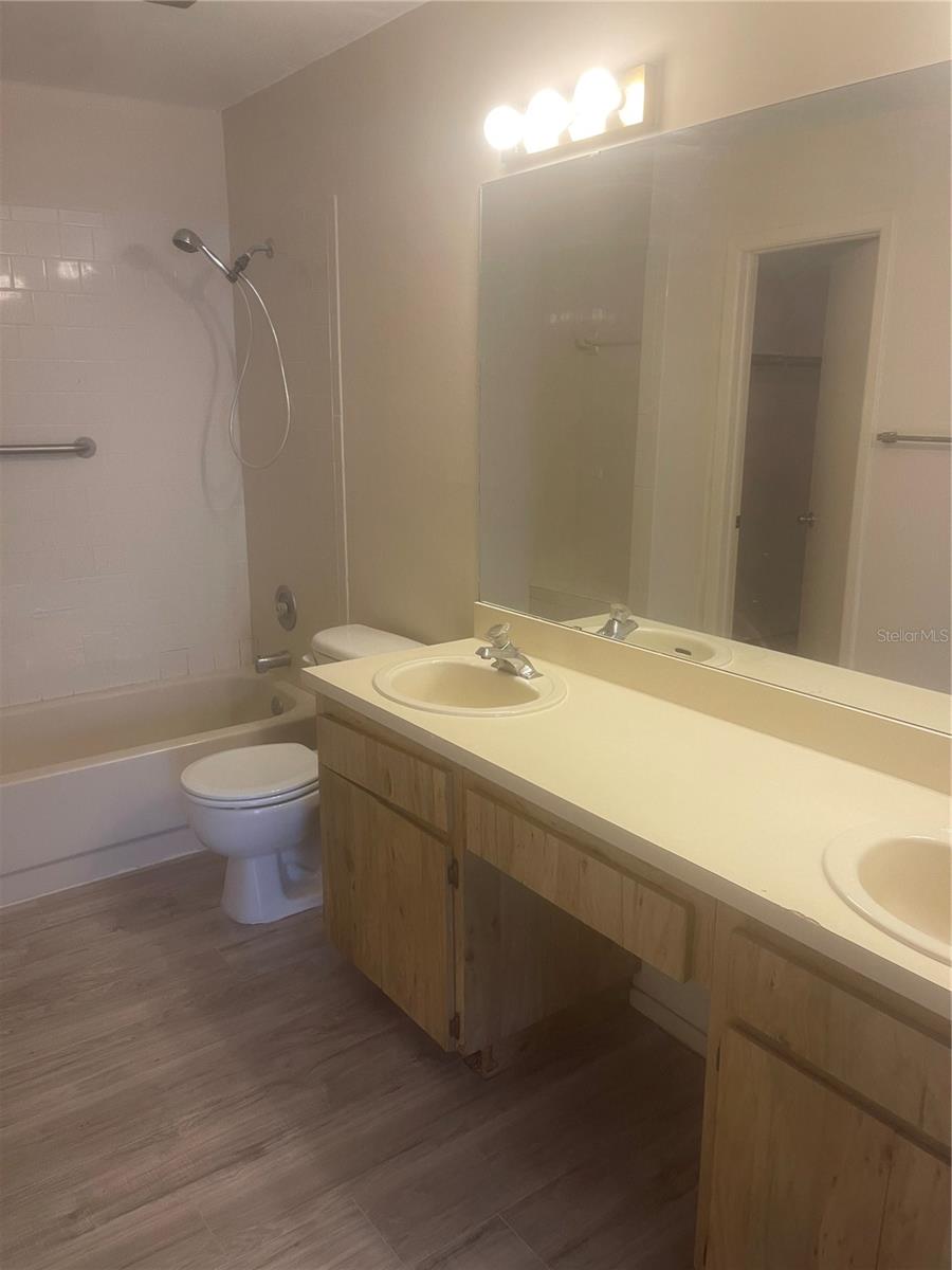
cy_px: 635
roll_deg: -0.6
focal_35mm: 25
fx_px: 917
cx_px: 476
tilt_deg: -14.2
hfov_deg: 54.9
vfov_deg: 69.4
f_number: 1.6
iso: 100
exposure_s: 1/60
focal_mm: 5.1
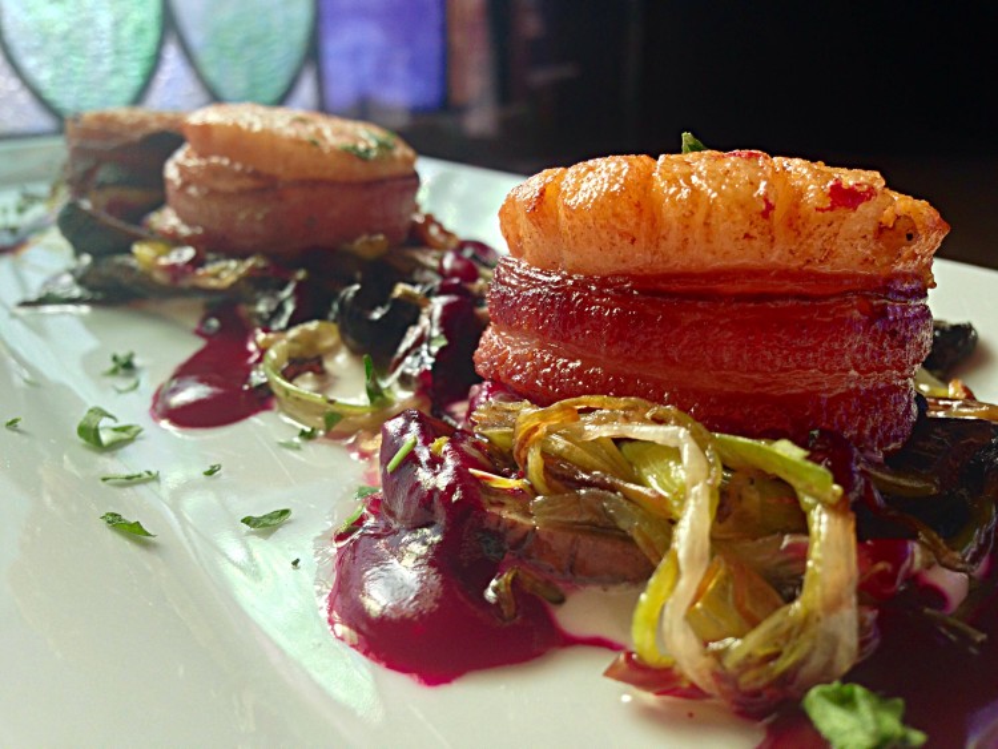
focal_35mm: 33
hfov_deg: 55.3
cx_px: 499
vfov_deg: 43.0
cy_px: 374
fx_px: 952
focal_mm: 4.12
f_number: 2.4
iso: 64
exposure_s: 1/120
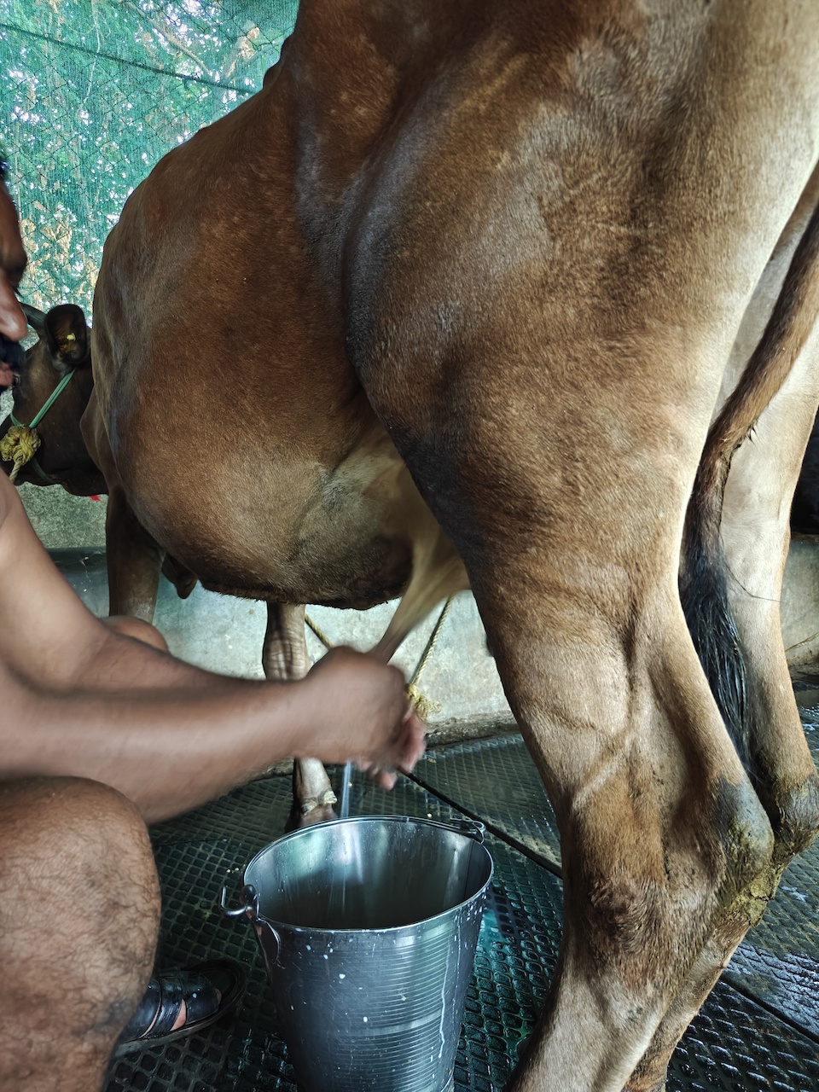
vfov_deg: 71.6
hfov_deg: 56.8
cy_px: 546
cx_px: 410
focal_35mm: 24
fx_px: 757
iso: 2500
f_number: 1.8
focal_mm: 5.59
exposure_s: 1/30
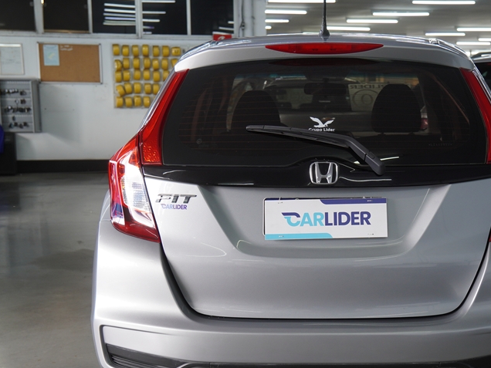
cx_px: 331
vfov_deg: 22.5
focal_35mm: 65
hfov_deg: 29.6
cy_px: 249
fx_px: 922
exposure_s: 1/60
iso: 200
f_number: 3.2
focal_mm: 28
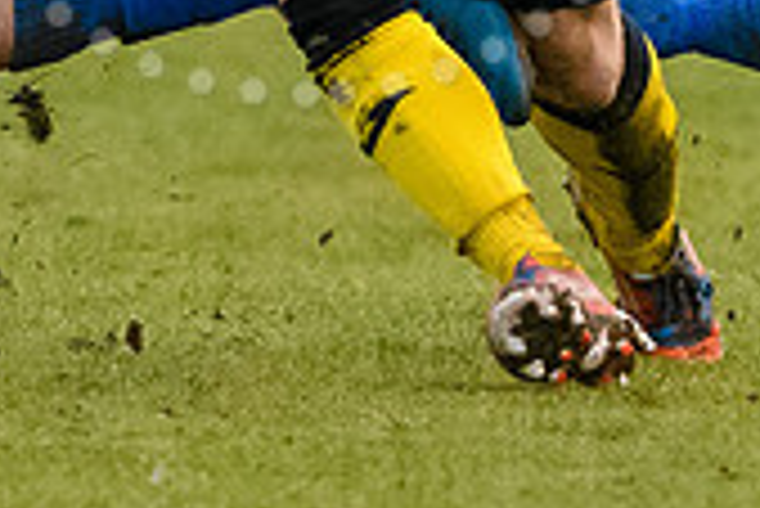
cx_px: 409
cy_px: -326
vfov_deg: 0.5
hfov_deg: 0.8
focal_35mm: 2549
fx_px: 53857
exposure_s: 1/1500
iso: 6400
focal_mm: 300
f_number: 3.3
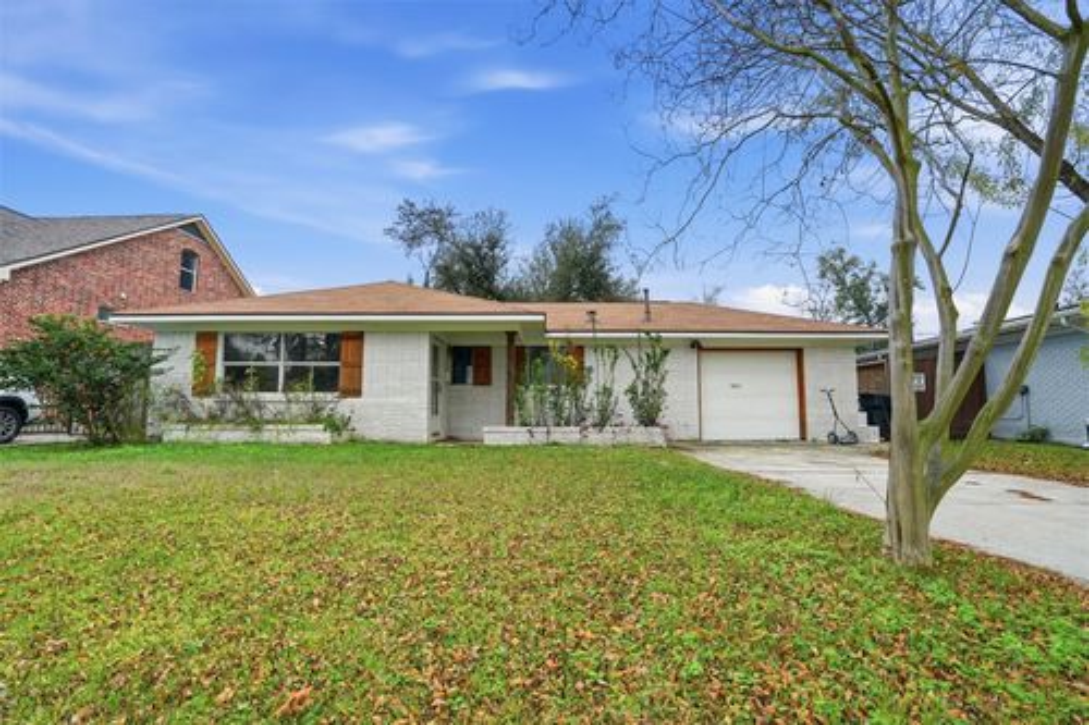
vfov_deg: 73.7
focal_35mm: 16
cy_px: 362
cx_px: 544
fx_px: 484
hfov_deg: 96.8
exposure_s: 1/400
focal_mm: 16
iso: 200
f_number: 8
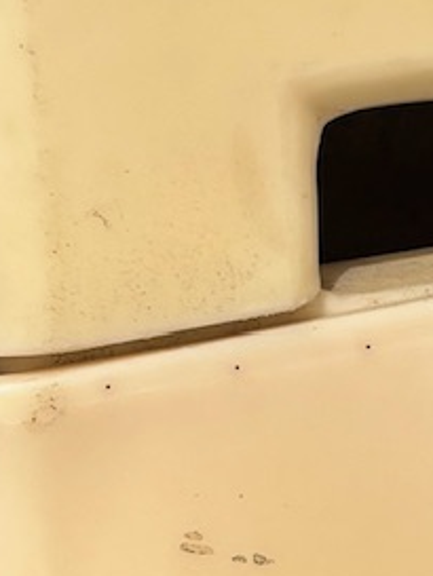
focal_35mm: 195
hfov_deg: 7.5
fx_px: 3250
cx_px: 568
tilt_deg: -15.2
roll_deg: +0.9
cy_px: 468
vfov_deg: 10.1
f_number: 1.6
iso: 50
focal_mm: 5.96
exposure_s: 1/2513
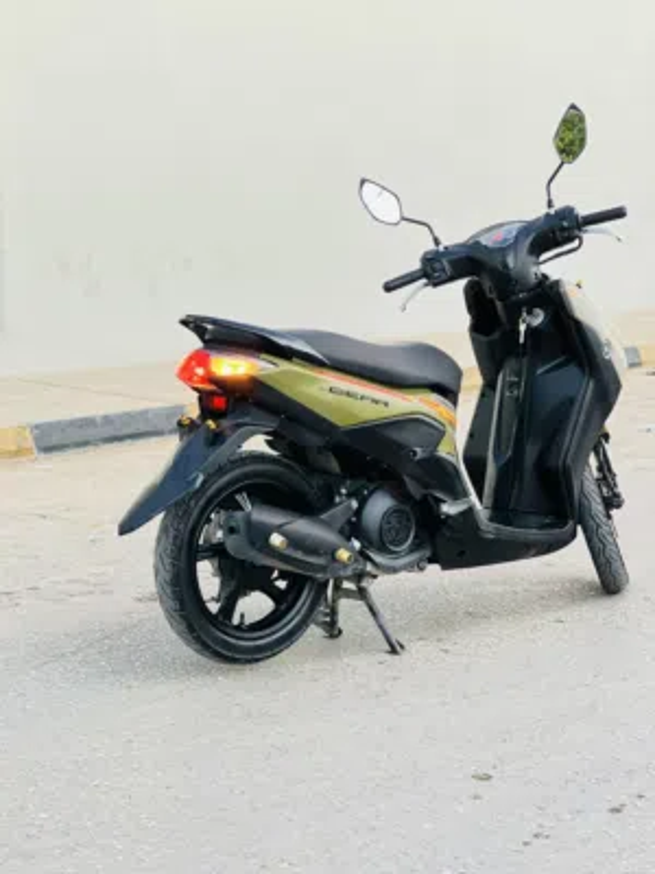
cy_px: 437
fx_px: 1943
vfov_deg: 25.3
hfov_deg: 19.1
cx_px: 328
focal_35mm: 77
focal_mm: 9
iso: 400
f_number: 2.8
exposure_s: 1/33
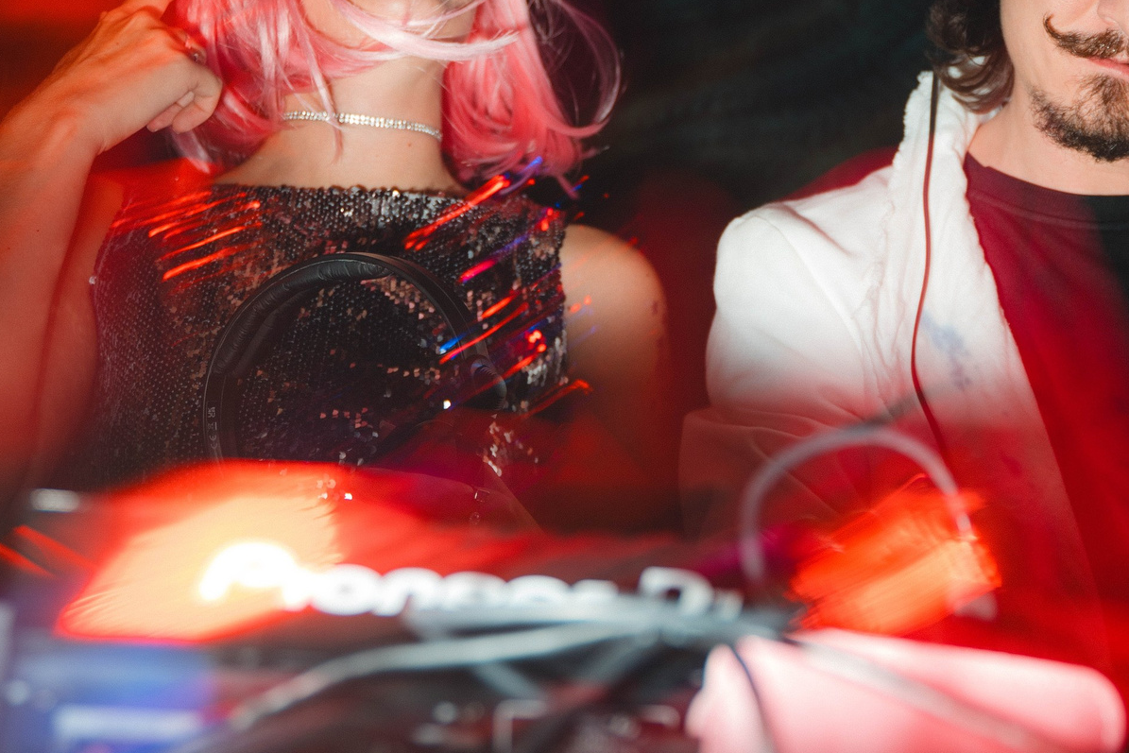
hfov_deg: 32.8
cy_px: 319
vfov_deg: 22.6
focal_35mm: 60
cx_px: 835
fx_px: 1882
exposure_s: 1/13
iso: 200
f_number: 2.8
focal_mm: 28
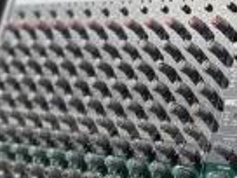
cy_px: 133
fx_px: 630
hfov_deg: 20.5
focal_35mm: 92
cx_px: 244
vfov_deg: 16.0
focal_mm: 6.76
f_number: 1.78
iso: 125
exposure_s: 1/120
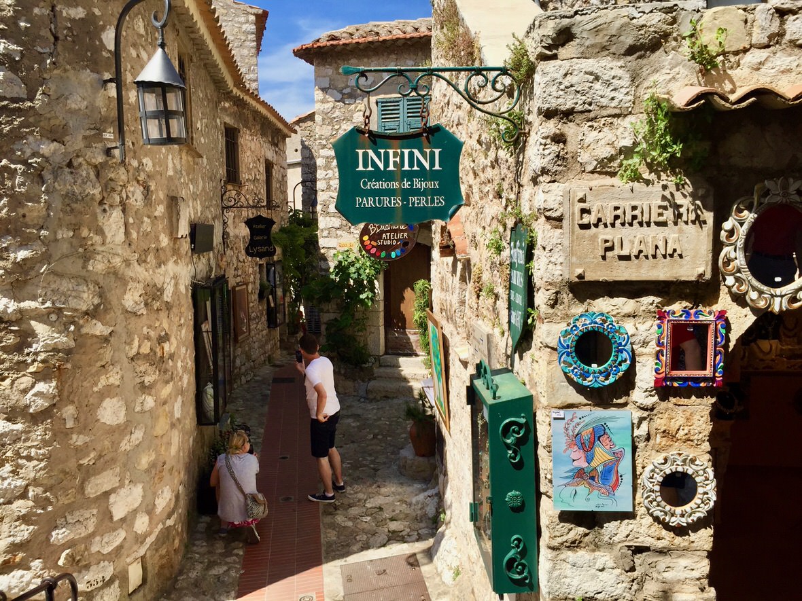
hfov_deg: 61.7
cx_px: 401
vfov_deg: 48.2
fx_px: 672
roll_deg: +0.1
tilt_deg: -5.5
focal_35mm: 29
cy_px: 300
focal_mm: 4.15
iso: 32
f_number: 2.2
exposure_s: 1/1721
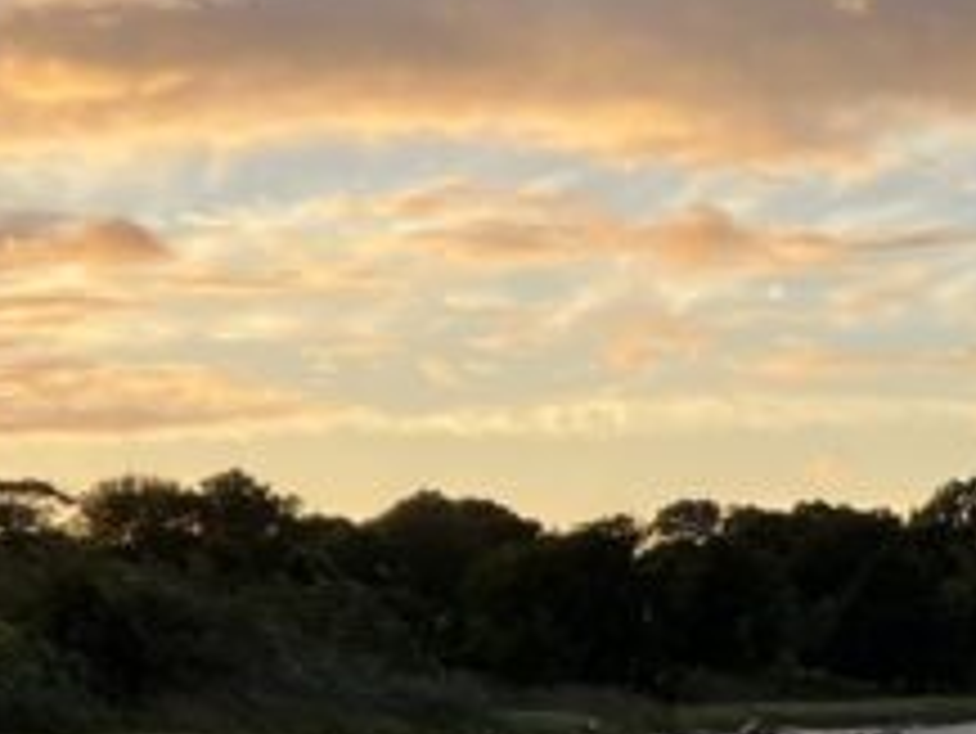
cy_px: 1198
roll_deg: +1.2
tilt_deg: -6.6
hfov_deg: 14.6
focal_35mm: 132
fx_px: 3724
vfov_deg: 10.7
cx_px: 1093
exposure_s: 1/352
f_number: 1.8
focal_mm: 3.99
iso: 32
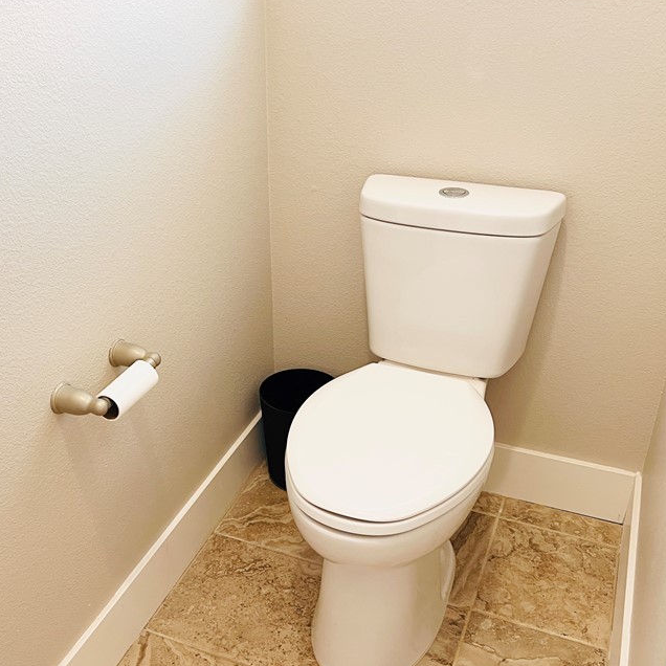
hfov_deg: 44.7
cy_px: 340
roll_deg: +1.7
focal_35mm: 37
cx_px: 266
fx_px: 805
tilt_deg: -30.2
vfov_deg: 44.9
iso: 100
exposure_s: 1/60
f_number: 1.5
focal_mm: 5.7
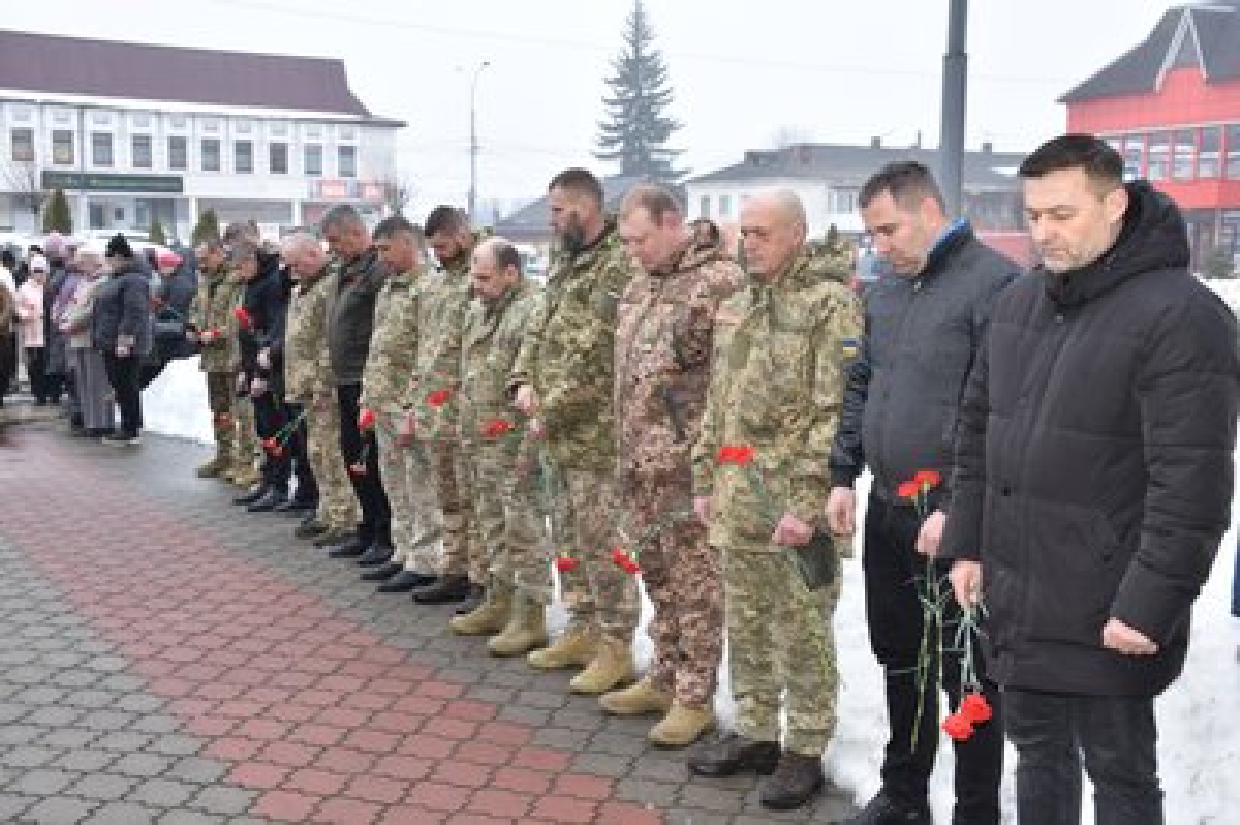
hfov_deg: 48.0
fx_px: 1394
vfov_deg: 33.0
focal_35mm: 40
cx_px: 620
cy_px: 412
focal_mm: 27
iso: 320
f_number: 5.6
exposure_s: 1/125
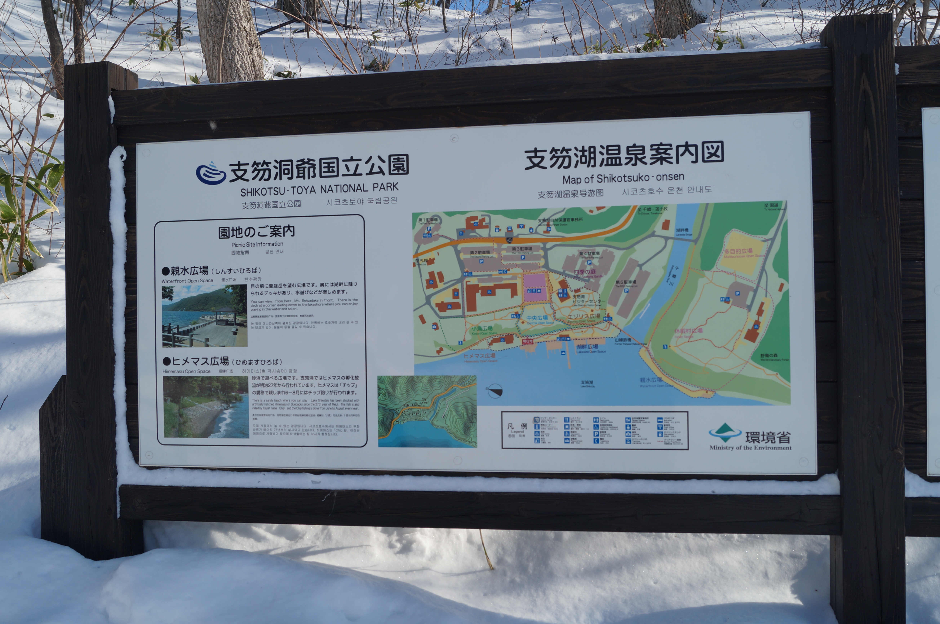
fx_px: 939
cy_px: 312
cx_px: 470
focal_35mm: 36
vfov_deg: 36.8
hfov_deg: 53.2
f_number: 8
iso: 100
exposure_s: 1/400
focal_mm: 24
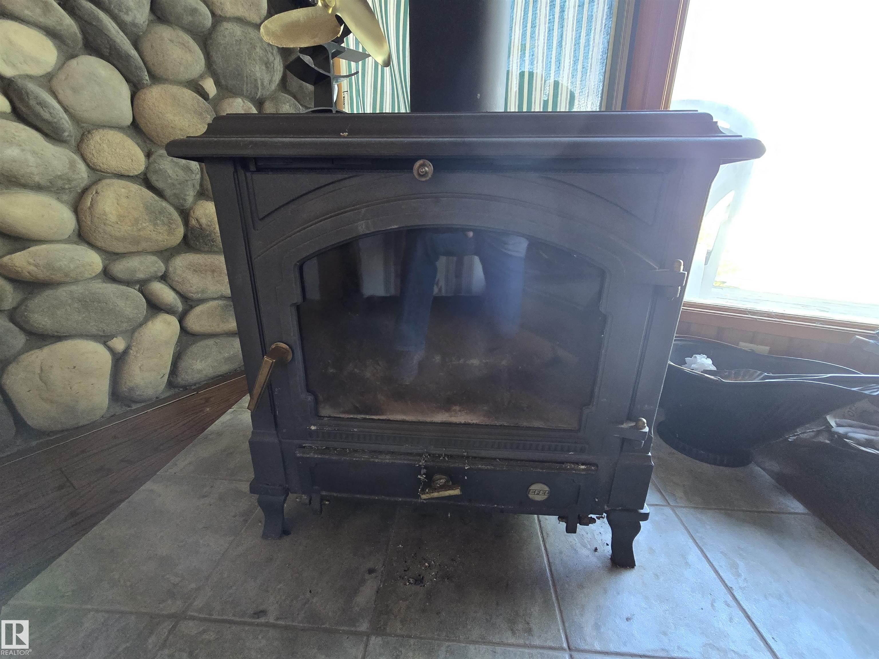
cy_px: 330
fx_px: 330
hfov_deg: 106.2
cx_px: 440
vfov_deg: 89.9
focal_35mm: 13
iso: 500
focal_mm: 2.2
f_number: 2.2
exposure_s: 1/60
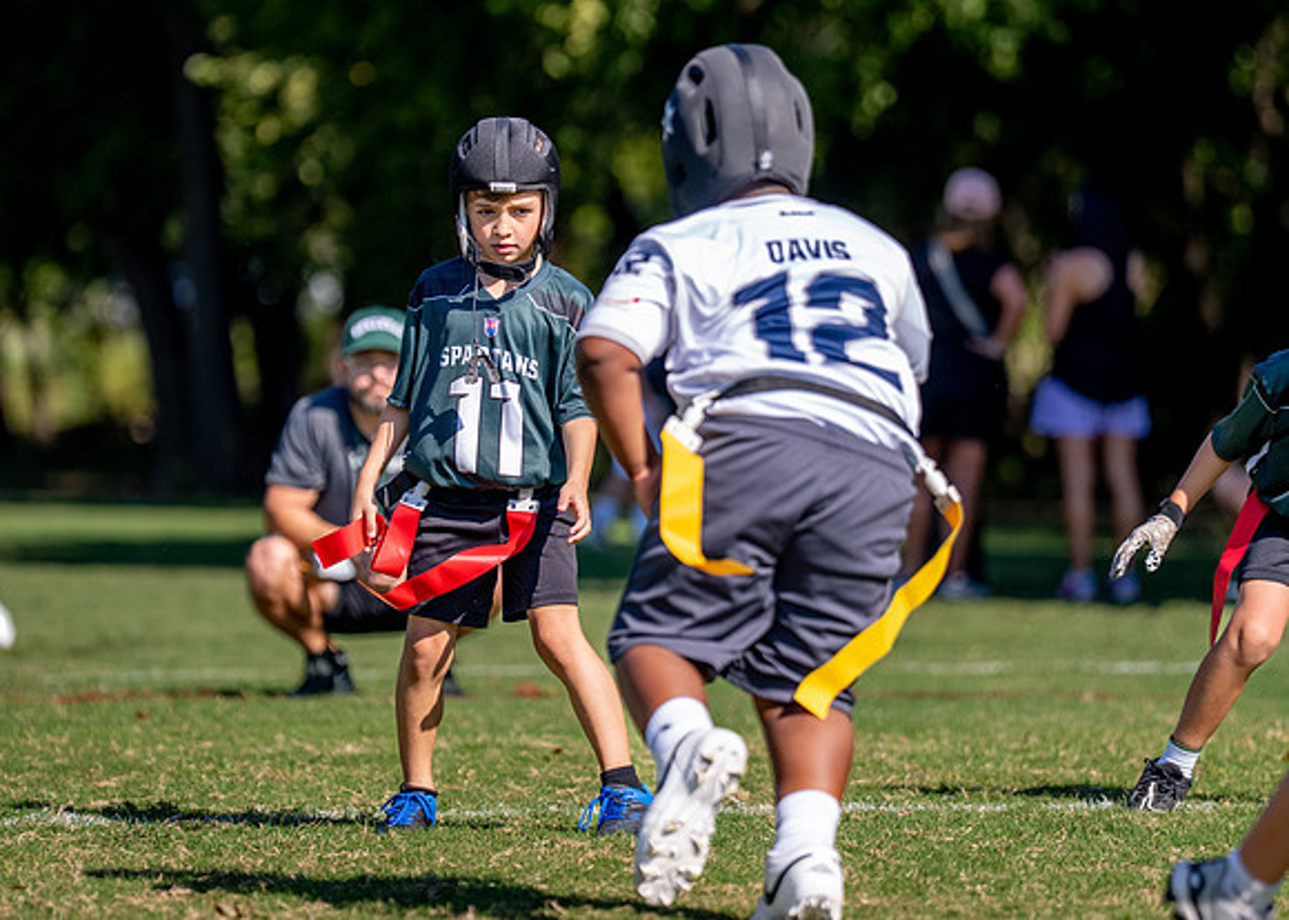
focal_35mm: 256
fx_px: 9363
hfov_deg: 7.9
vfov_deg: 5.6
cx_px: 613
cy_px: 388
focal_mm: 165
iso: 250
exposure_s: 1/3200
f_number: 2.8
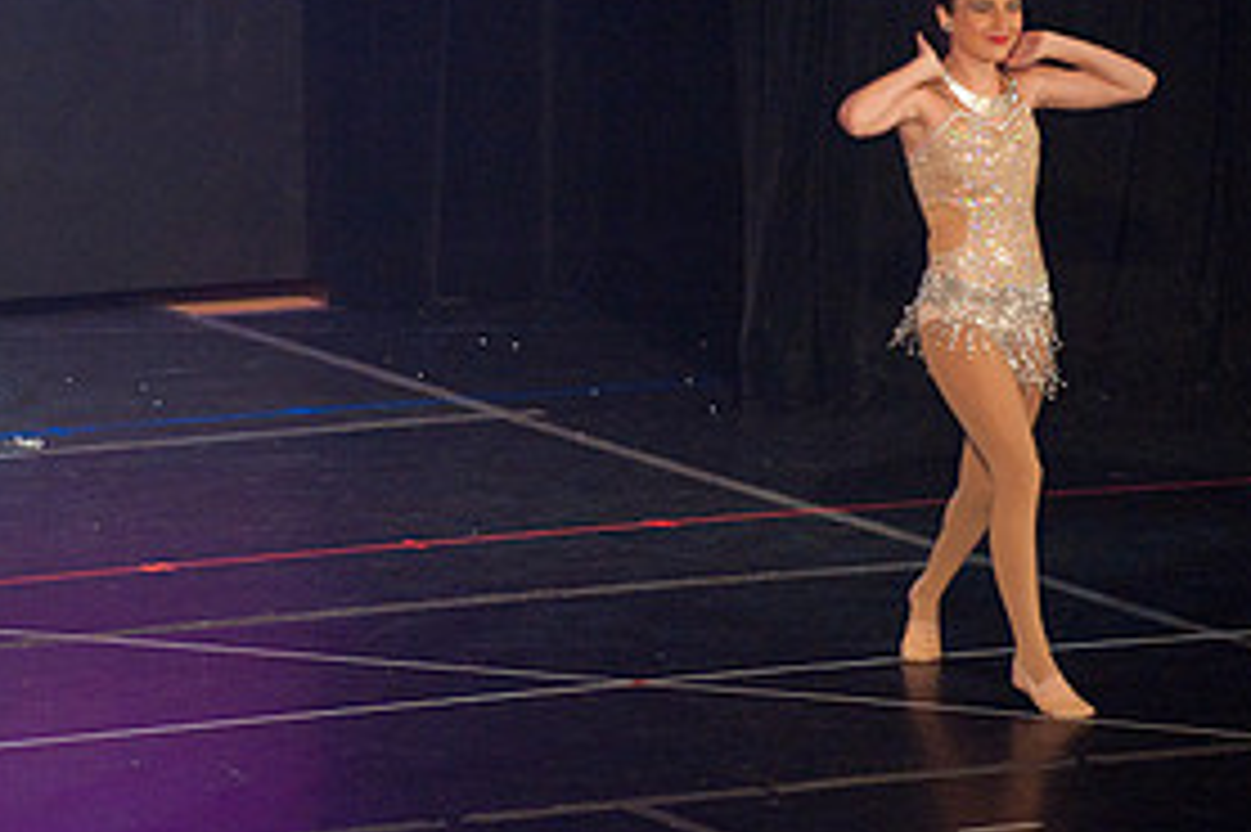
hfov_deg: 4.9
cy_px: 117
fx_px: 14516
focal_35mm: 418
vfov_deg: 3.3
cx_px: 572
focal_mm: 200
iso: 3200
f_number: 4
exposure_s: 1/200
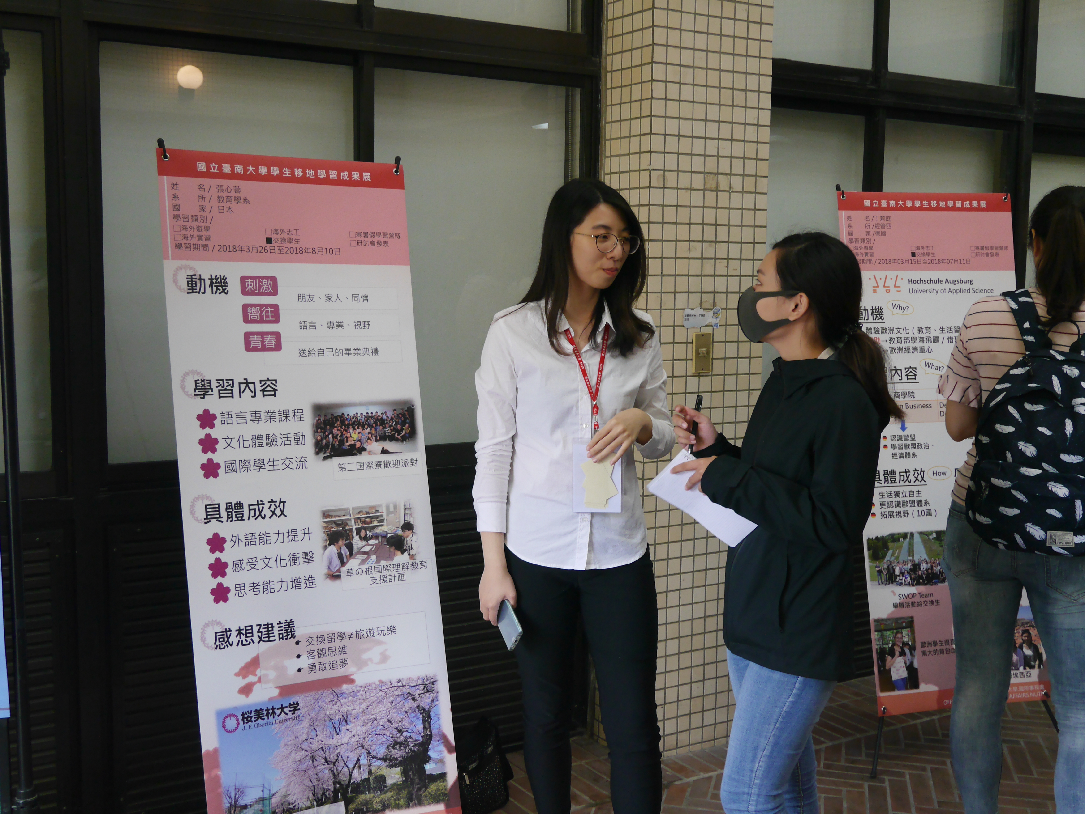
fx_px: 1317
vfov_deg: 34.4
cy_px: 407
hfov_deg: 44.8
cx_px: 542
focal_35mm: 42
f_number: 4.5
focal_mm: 21
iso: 640
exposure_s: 1/60
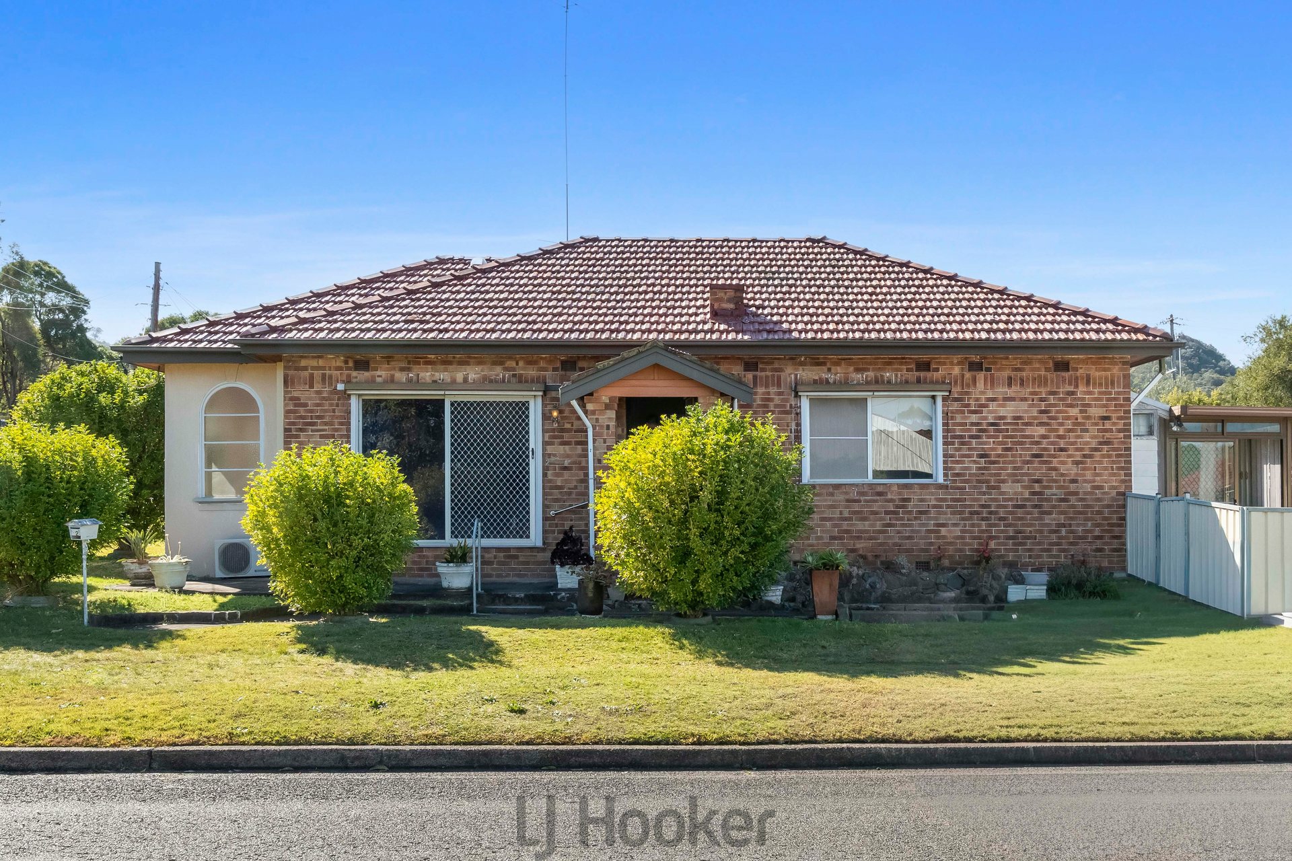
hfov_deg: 53.1
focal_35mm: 36
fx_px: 1292
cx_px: 646
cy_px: 430
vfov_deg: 36.9
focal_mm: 24
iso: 3200
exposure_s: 1/4000
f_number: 11
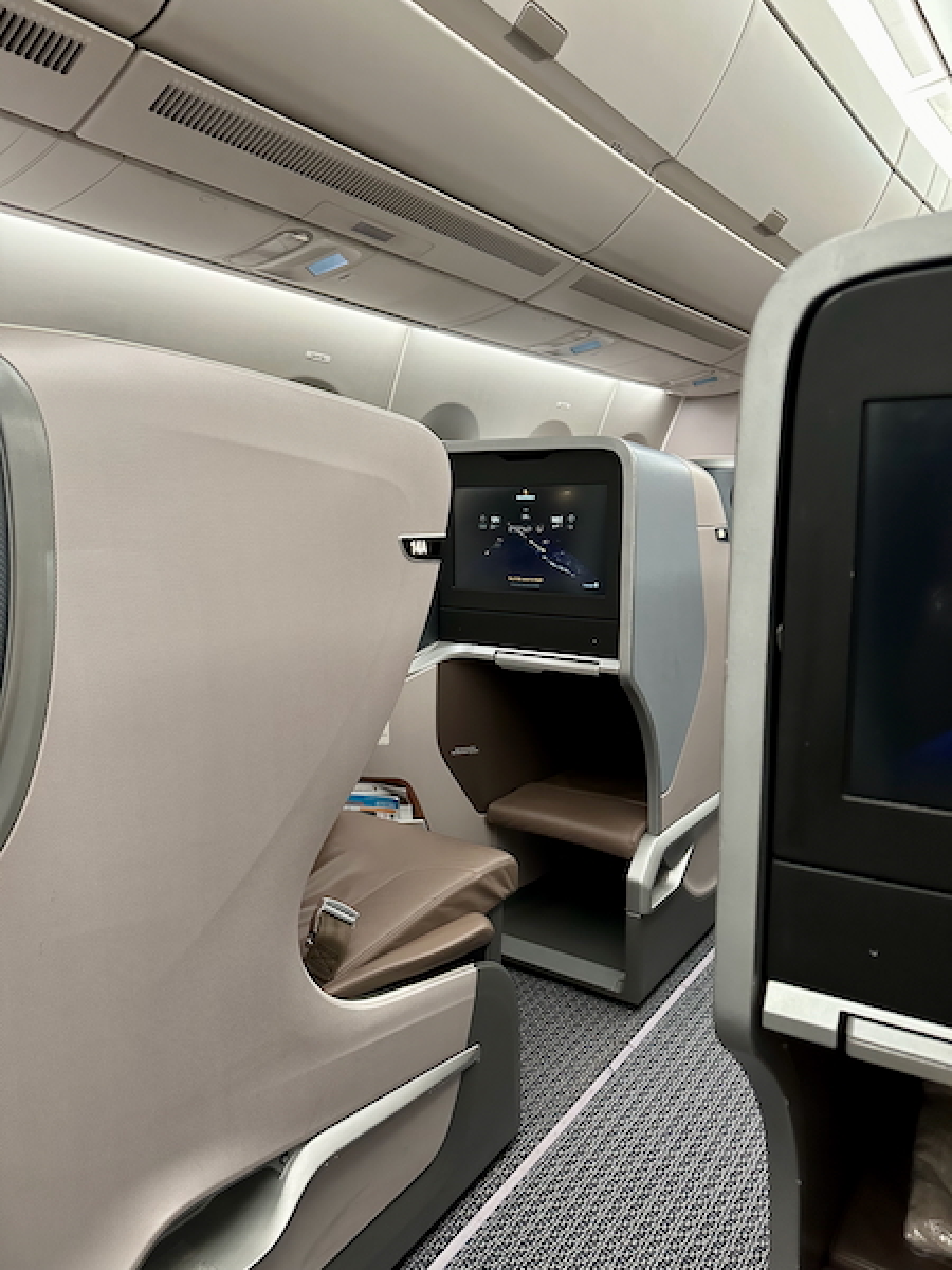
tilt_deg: -8.8
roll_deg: -0.2
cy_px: 635
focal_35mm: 24
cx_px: 476
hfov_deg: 56.8
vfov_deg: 71.6
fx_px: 880
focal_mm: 6.86
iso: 640
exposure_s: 1/54
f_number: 1.78
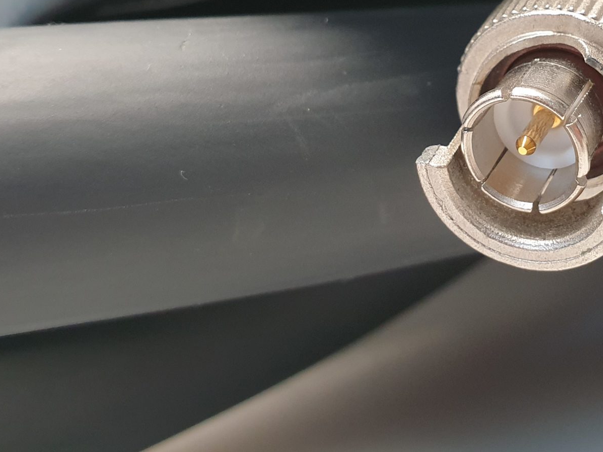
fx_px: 975
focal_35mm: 56
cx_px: 490
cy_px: 54
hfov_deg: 33.3
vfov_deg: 25.4
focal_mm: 4.3
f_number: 2.4
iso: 250
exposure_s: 1/50
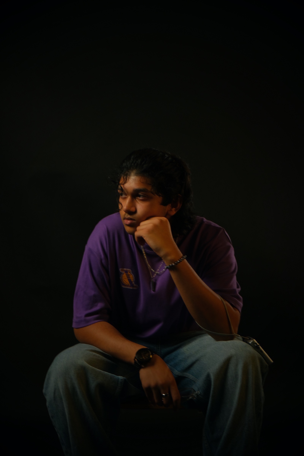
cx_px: 152
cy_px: 228
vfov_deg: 29.7
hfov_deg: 20.0
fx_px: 861
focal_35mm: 68
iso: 640
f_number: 5.6
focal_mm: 45
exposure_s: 1/30
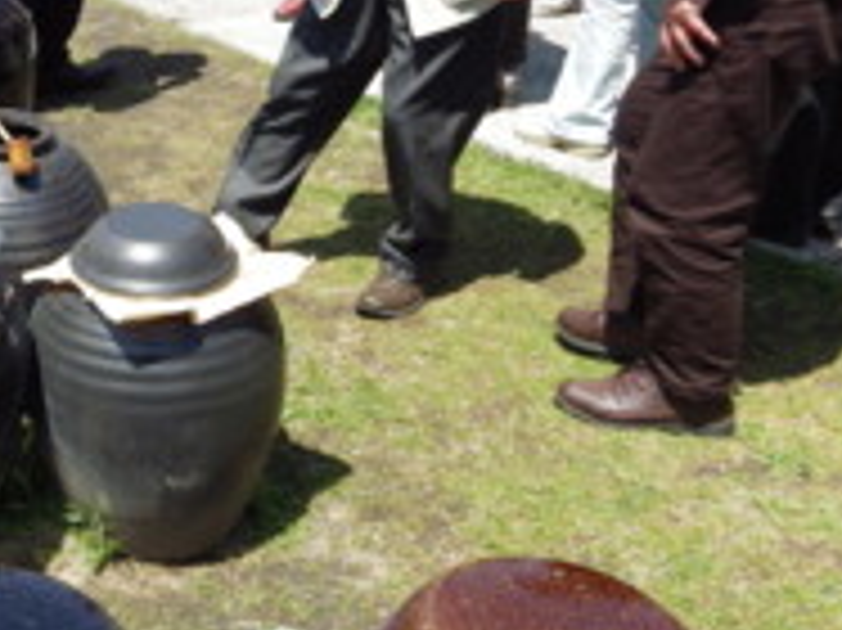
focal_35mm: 53
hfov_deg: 32.1
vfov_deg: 27.4
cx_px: -77
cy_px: 243
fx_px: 1288
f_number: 3.1
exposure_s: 1/800
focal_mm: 4
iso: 100
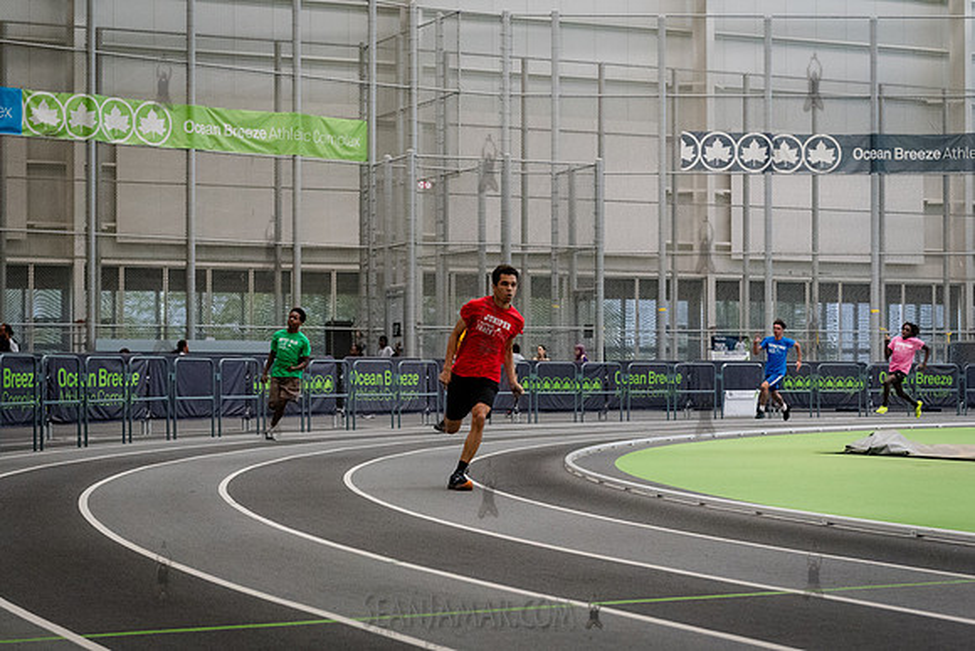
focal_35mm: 72
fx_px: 1954
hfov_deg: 28.0
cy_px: 357
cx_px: 399
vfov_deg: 18.9
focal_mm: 56
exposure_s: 1/1600
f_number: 3.5
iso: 6400
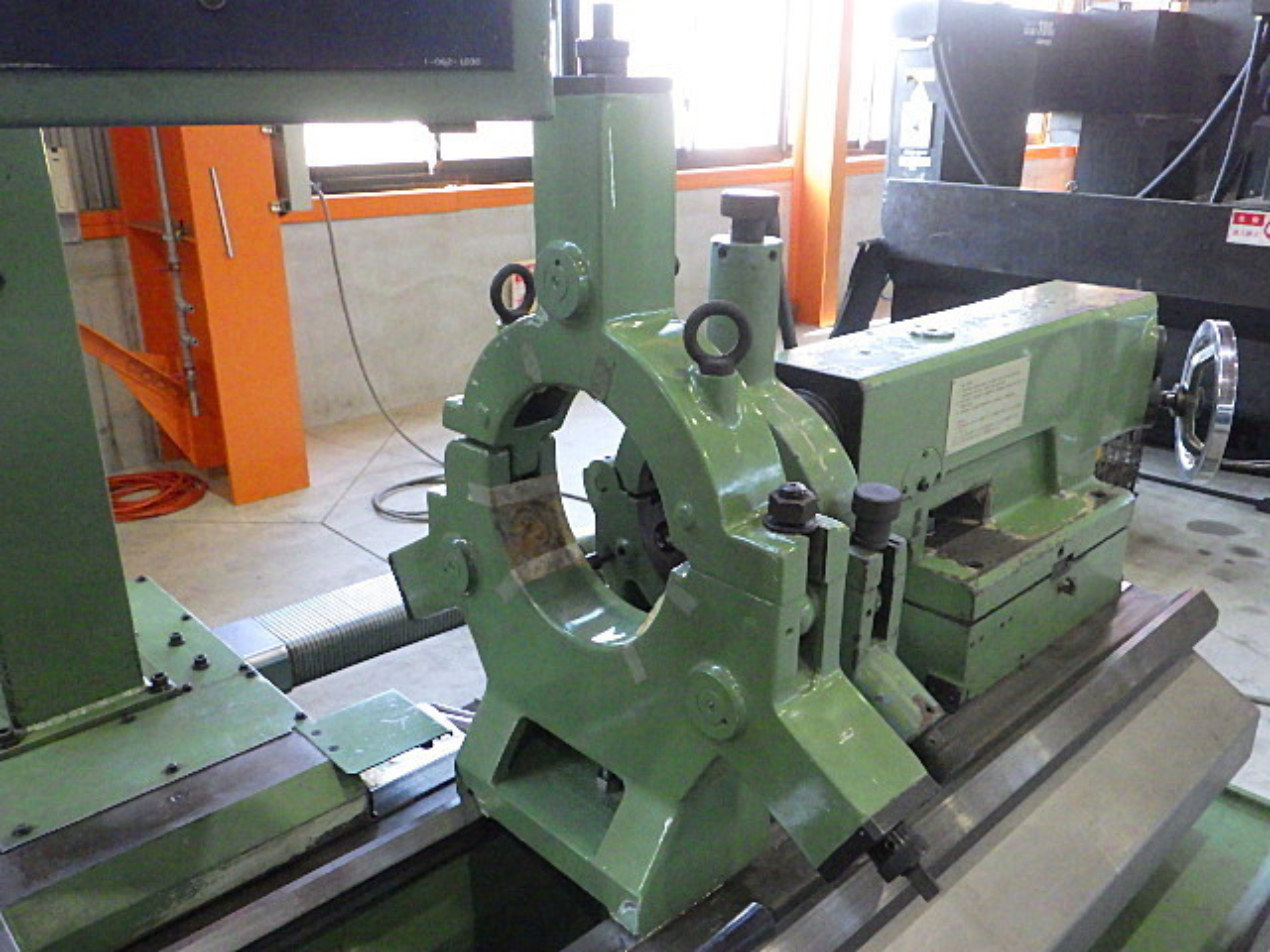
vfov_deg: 49.7
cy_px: 476
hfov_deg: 63.4
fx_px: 1027
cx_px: 635
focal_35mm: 28
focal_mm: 5
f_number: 3.5
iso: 640
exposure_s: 1/45
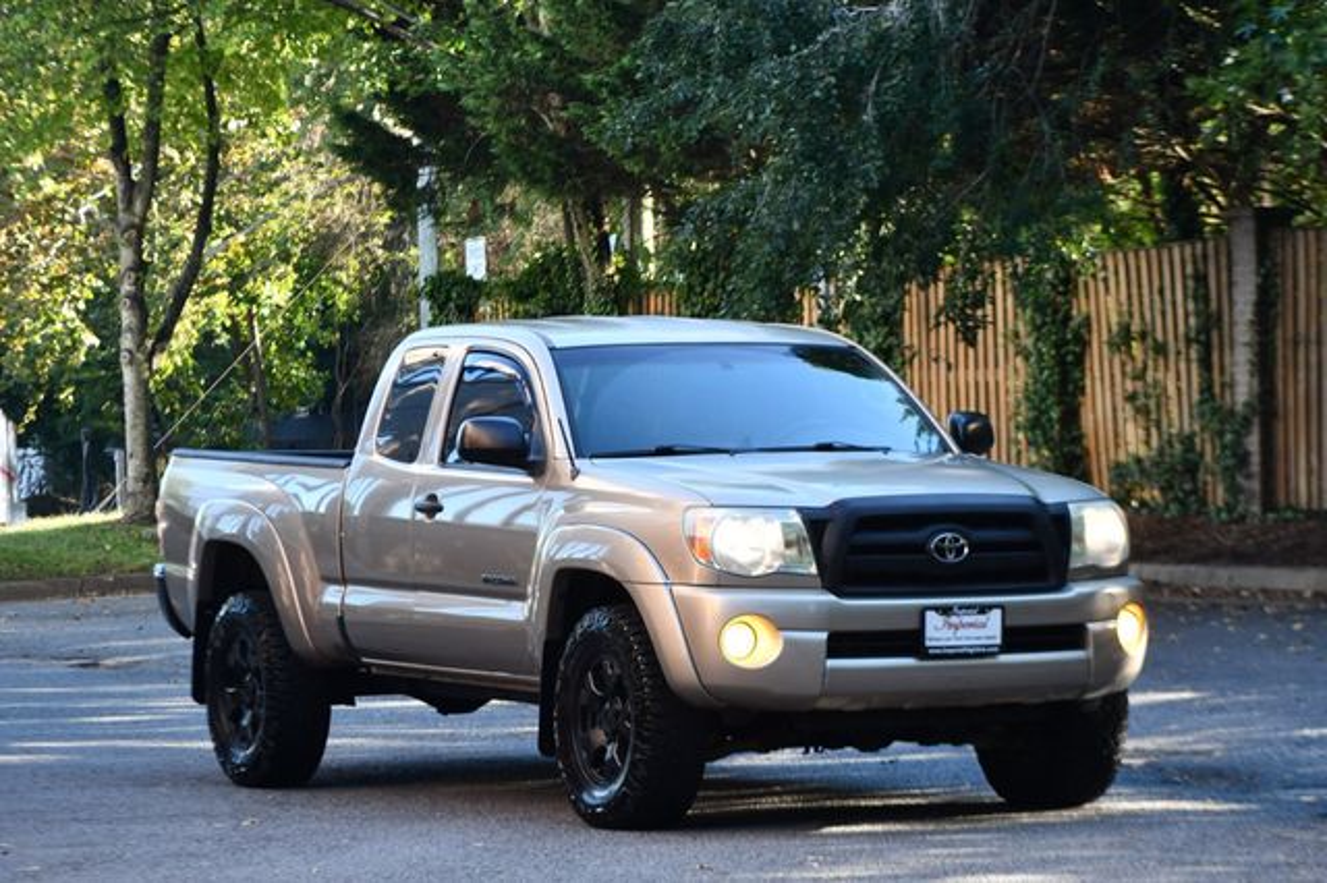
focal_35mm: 135
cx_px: 664
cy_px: 442
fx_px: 4973
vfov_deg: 10.1
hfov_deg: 15.2
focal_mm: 90
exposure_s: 1/250
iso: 400
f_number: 4.8
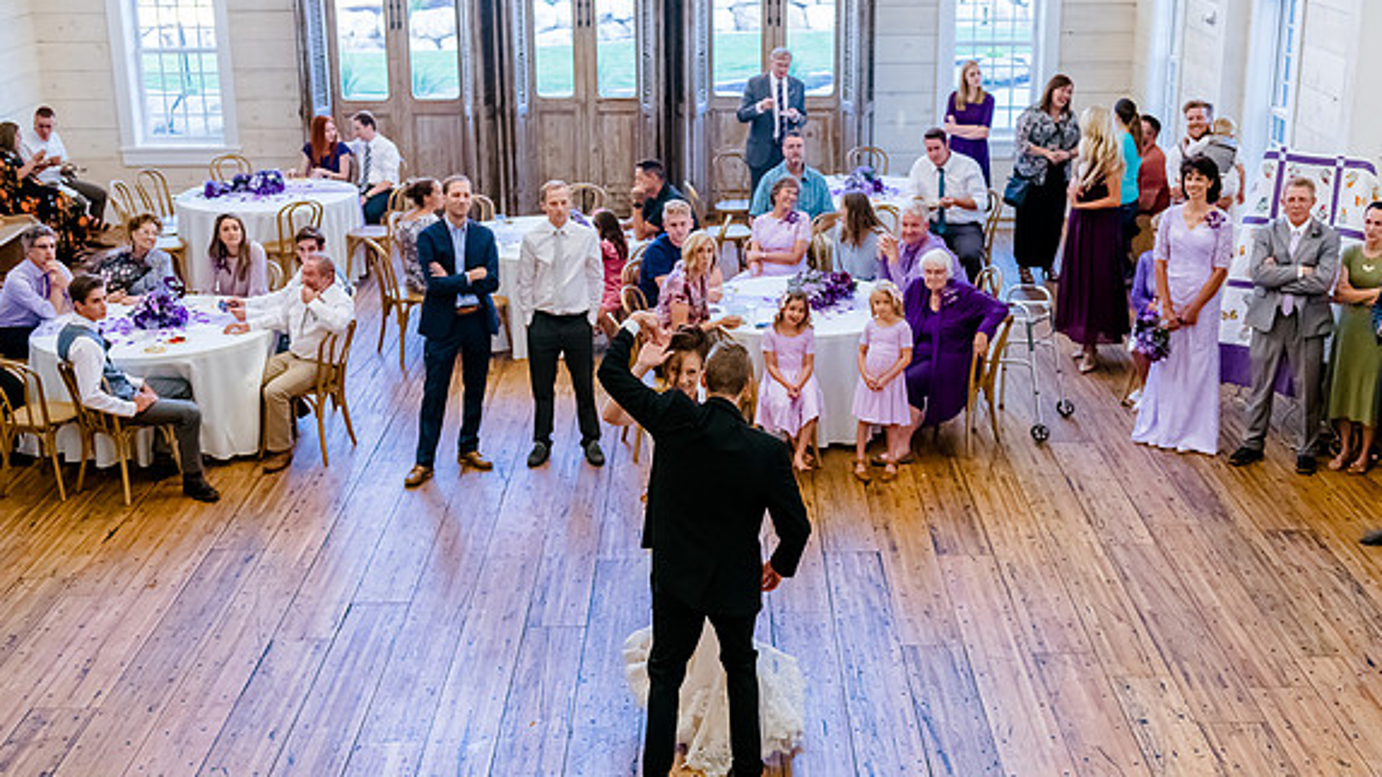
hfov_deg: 42.9
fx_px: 1759
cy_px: 453
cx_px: 695
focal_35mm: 48
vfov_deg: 24.9
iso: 3200
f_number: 3.2
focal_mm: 44
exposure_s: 1/640
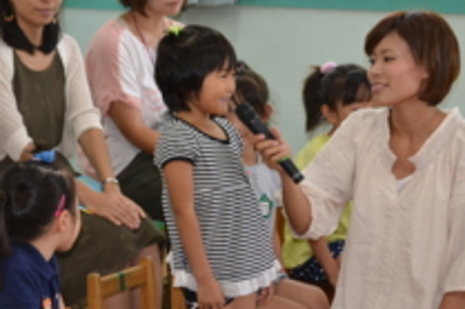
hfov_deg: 13.0
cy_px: 148
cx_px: 220
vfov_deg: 8.7
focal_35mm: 158
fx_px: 2039
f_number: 5.6
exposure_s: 1/60
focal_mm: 55
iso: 1250
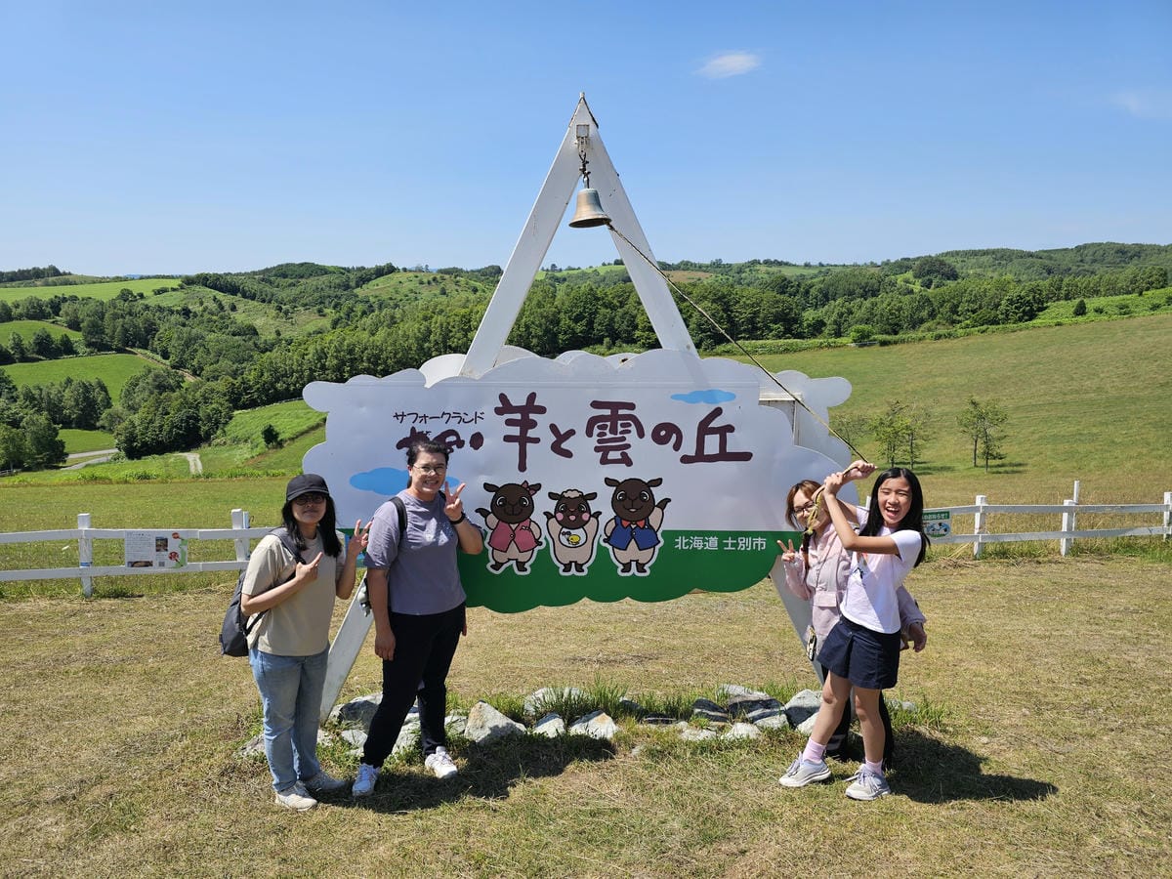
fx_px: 779
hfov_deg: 73.9
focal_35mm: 23
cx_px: 586
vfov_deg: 58.9
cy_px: 440
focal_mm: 6.3
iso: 10
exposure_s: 1/673
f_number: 1.7
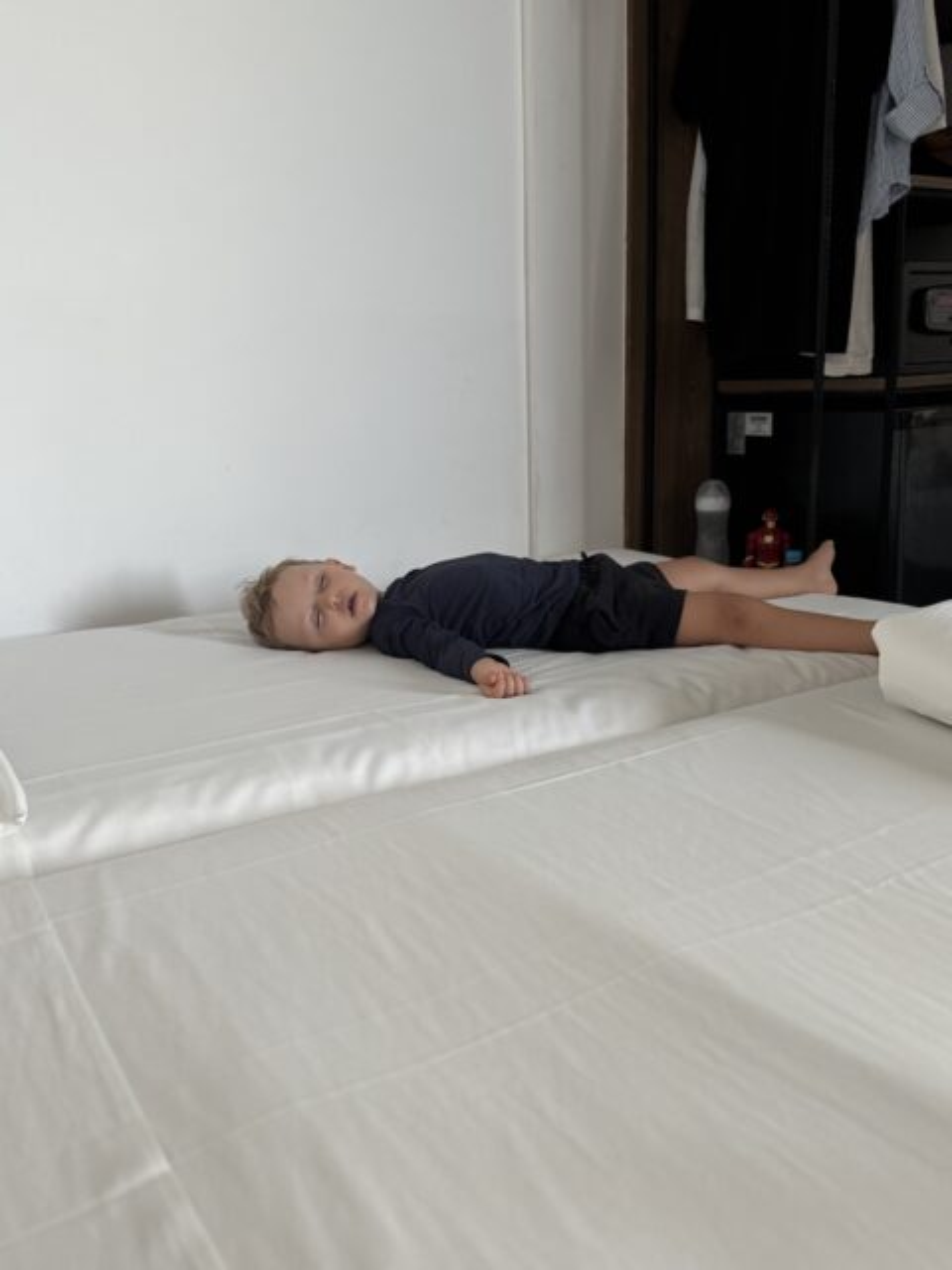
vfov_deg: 71.6
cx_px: 476
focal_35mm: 24
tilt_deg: -14.4
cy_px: 635
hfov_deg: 56.8
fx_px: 880
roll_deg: +2.2
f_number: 1.78
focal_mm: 6.76
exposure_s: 1/60
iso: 250
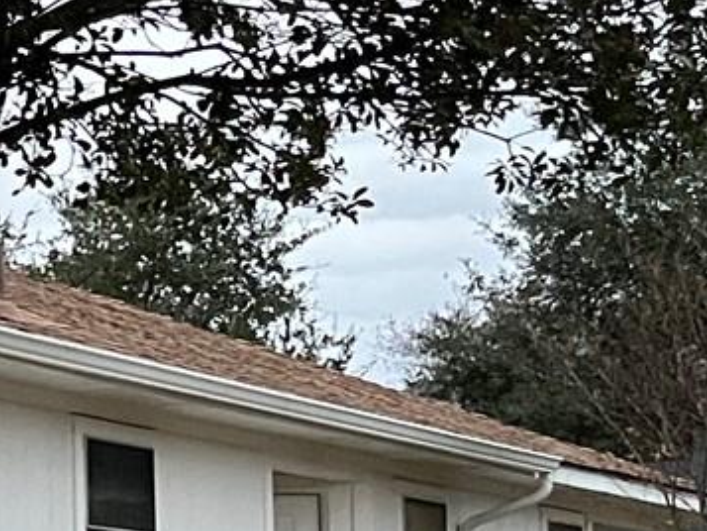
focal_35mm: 149
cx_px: -891
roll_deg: -0.3
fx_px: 3044
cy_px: 430
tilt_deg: +4.9
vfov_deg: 9.9
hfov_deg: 11.4
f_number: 1.6
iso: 500
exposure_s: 1/40
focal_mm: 5.1
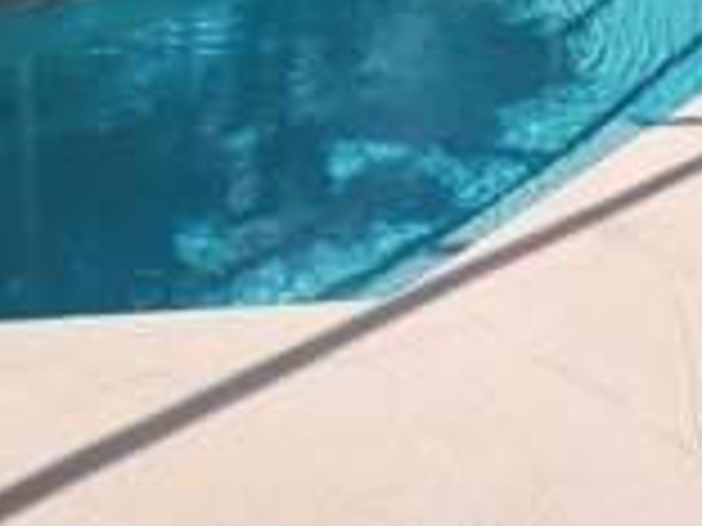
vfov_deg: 27.6
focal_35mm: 40
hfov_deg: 44.4
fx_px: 811
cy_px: -216
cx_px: 567
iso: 50
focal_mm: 2.2
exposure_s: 1/1742
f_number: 2.2
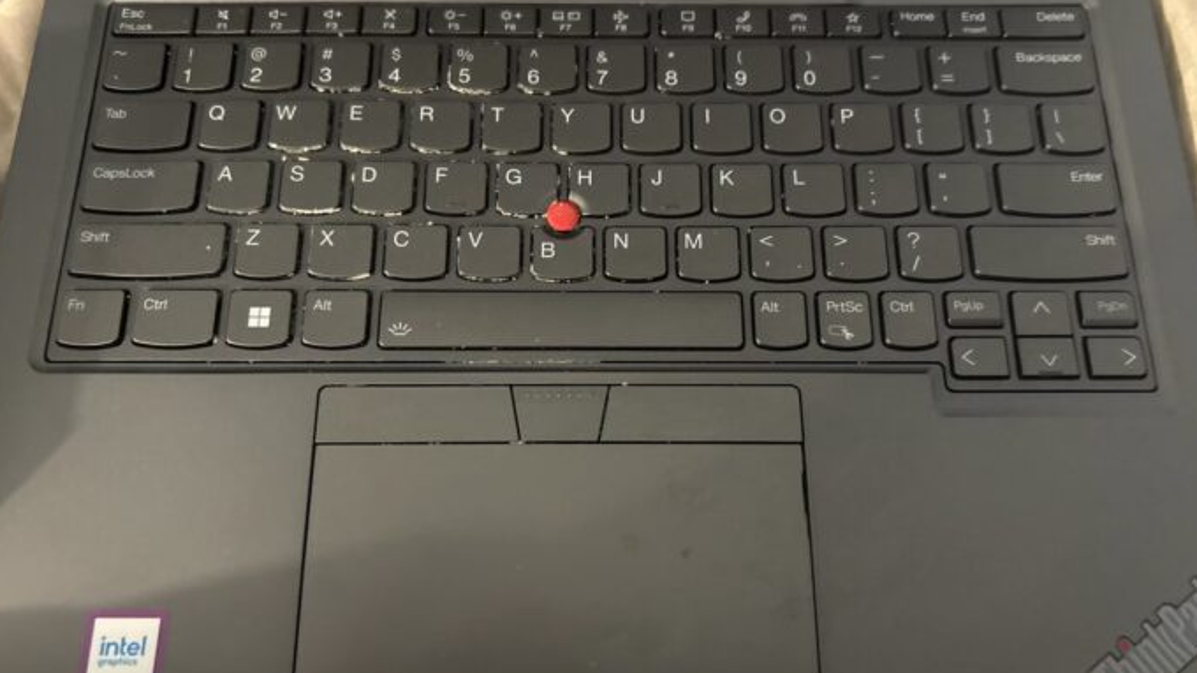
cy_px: 333
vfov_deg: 36.6
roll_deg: -3.1
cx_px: 600
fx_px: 1015
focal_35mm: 32
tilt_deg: -37.0
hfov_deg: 61.0
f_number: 1.6
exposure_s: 1/30
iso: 800
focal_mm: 5.96
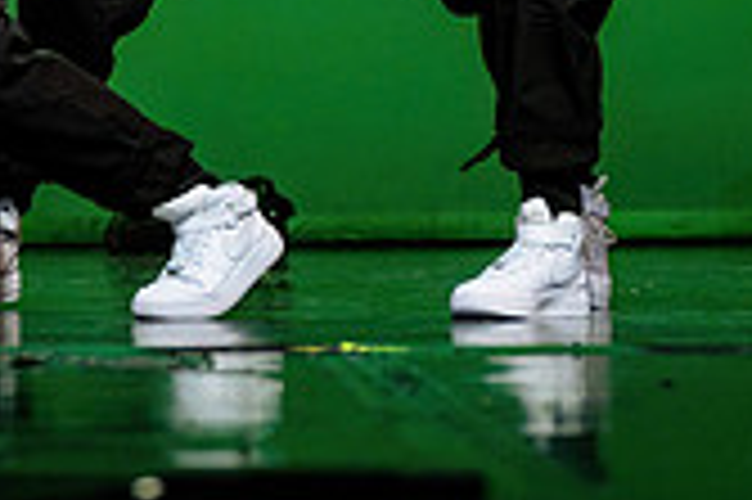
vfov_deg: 6.4
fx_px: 4382
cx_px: 162
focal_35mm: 210
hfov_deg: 9.8
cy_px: -318
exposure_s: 1/270
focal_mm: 58
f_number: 2.8
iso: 2000
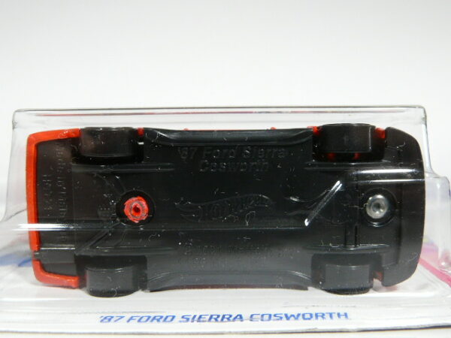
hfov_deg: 47.9
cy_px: 169
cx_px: 226
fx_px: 508
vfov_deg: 36.8
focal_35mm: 39
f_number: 2.8
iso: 100
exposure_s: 1/30
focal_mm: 4.6
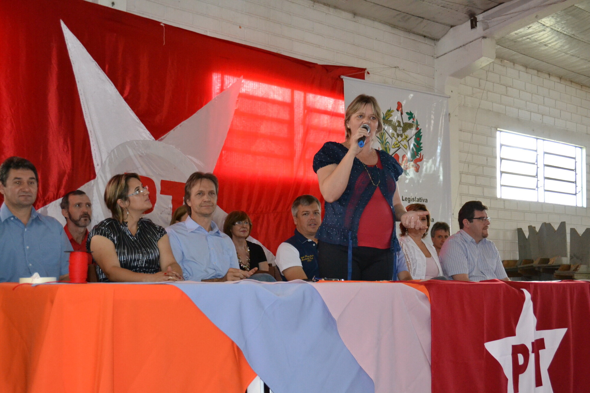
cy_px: 196
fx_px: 787
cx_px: 295
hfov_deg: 41.1
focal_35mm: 48
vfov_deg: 28.1
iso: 2200
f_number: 4.8
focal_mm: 32
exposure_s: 1/60
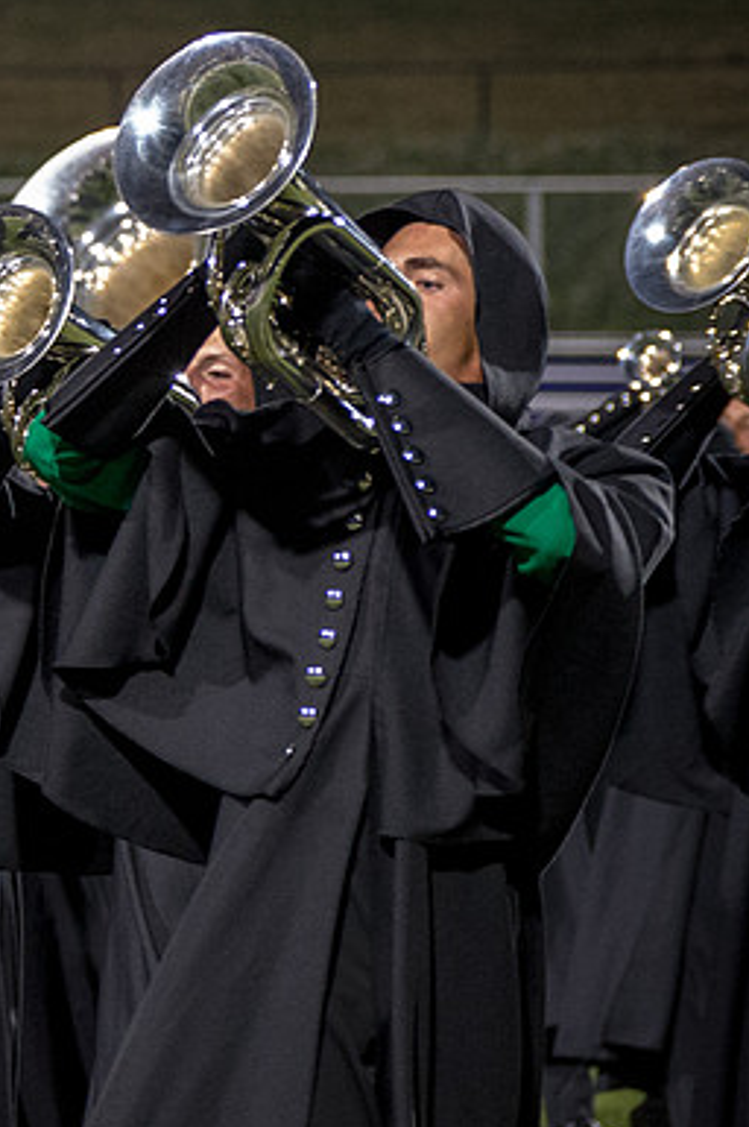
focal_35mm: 321
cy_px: 362
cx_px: -669
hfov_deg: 4.2
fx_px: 10035
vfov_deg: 6.4
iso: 5600
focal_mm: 125
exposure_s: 1/160
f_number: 4.8
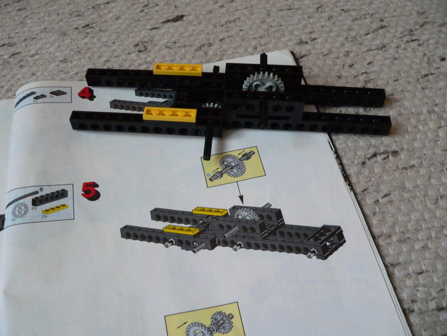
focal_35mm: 36
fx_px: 465
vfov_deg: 39.7
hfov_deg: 51.4
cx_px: 224
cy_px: 168
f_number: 2.8
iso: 400
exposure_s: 1/25
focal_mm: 6
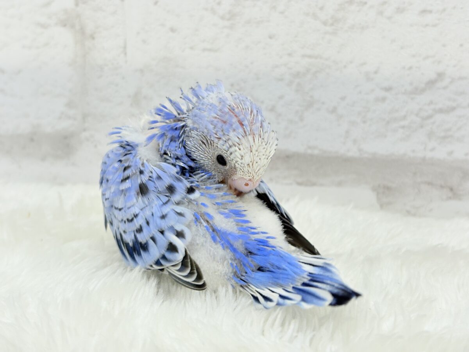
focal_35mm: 52
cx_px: 234
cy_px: 176
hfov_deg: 36.8
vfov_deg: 28.0
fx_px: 705
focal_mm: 5.96
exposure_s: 1/100
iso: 80
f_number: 1.6
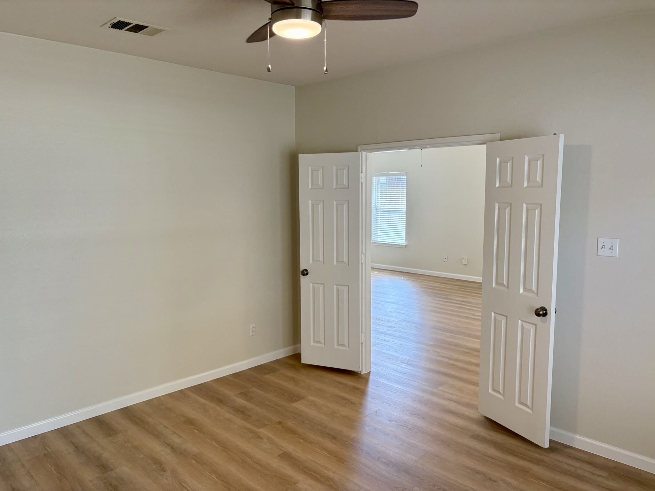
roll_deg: +0.4
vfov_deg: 53.1
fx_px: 492
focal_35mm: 26
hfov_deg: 67.3
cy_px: 246
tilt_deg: -5.0
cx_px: 328
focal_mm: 5.96
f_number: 1.6
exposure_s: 1/201
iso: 125
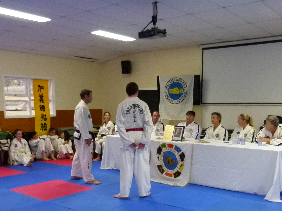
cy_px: 155
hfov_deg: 46.8
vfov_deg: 35.3
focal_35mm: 40
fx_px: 326
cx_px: 142
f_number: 2.8
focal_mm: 4.5
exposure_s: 1/30
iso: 400
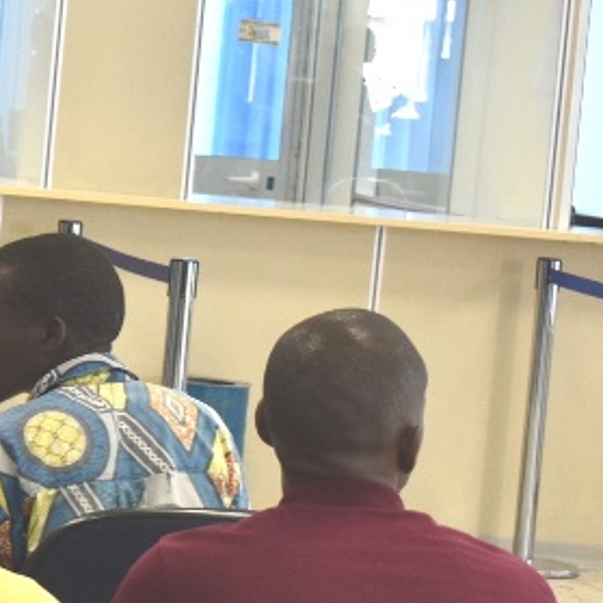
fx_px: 3134
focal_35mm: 159
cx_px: -468
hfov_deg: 10.4
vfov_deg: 11.0
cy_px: 162
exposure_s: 1/60
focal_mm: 34
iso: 1000
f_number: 5.6
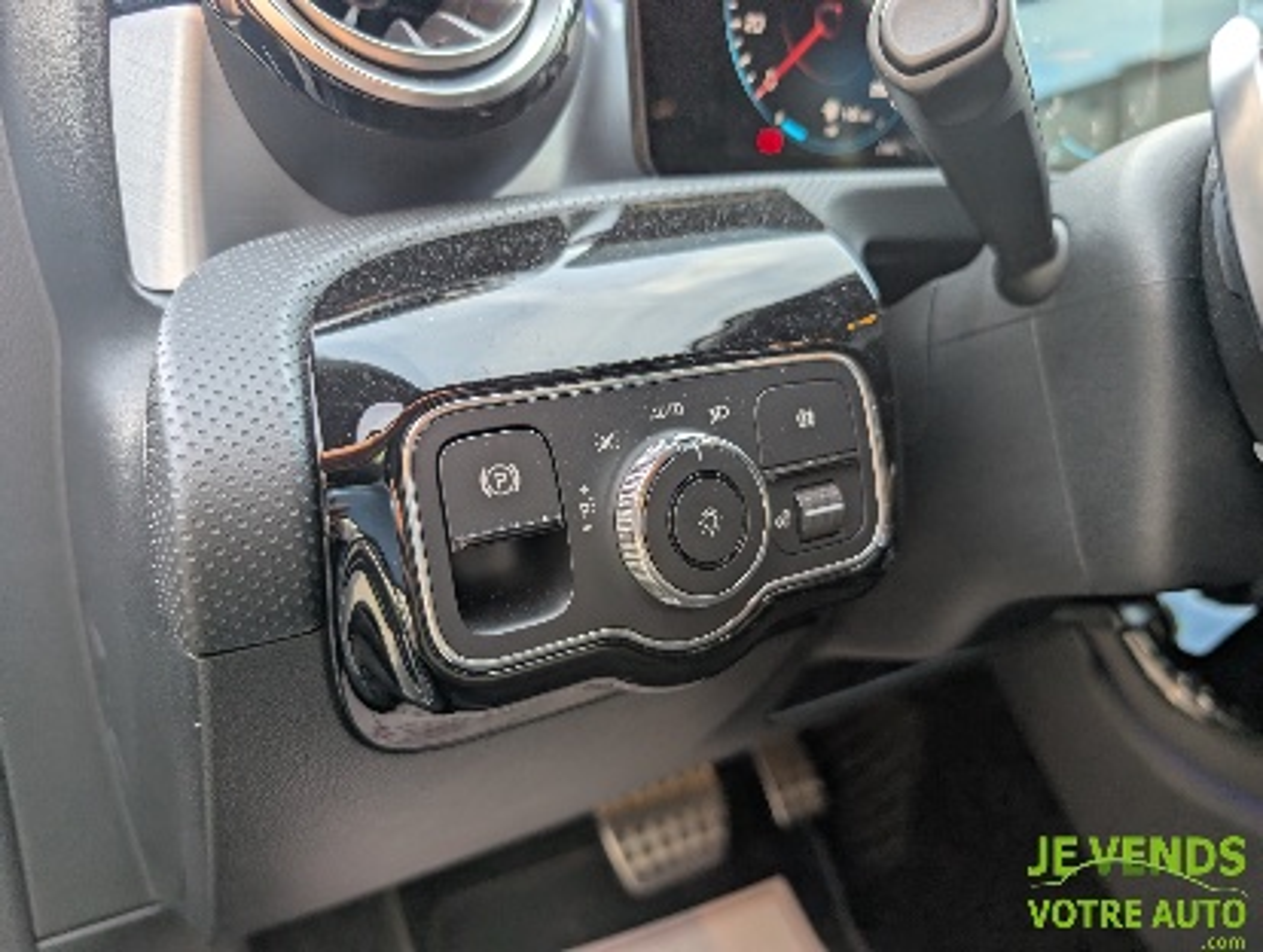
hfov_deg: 71.5
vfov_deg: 57.0
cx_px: 632
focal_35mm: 24
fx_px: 877
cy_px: 476
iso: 93
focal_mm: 6.9
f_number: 1.68
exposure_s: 1/174
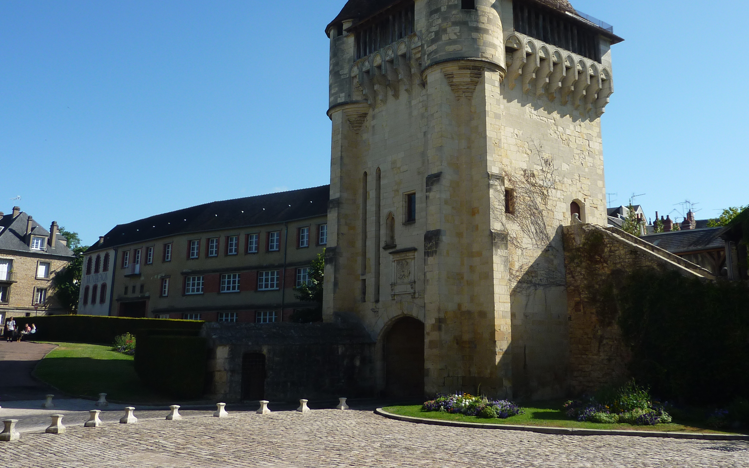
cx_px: 429
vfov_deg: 34.0
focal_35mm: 37
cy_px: 142
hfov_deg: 52.6
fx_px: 755
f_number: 4.5
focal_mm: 4.7
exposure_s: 1/500
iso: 80
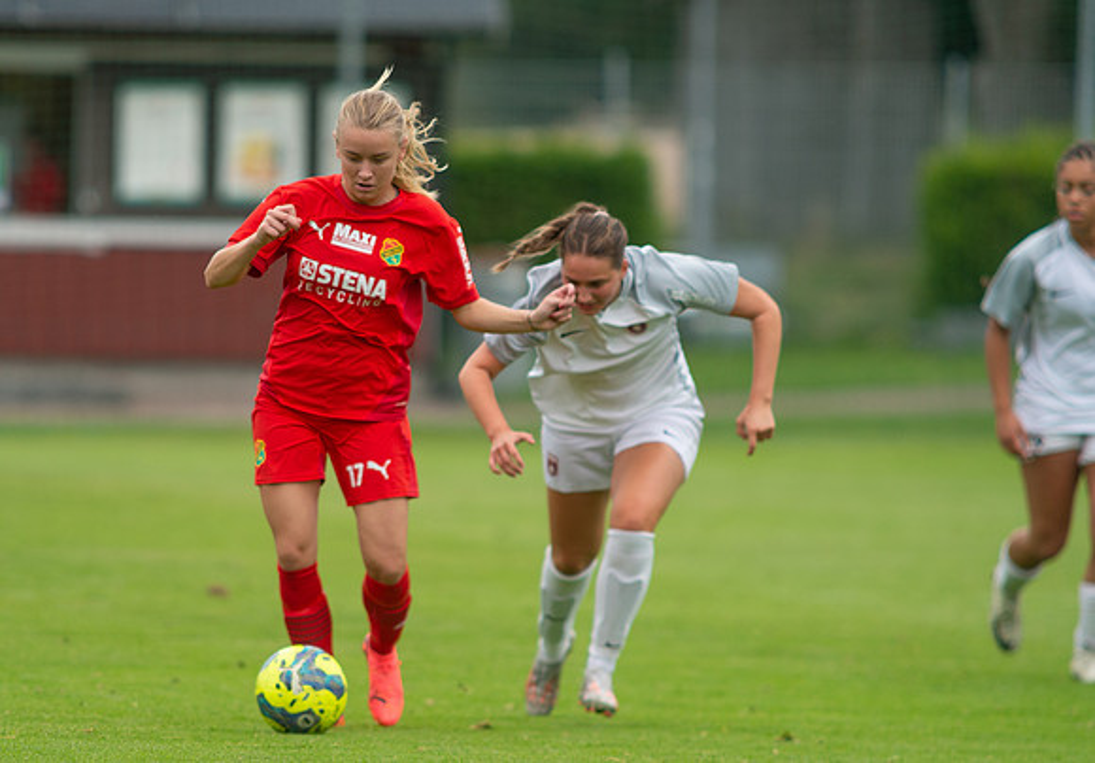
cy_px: 397
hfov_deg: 3.6
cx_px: 366
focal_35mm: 557
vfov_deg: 2.5
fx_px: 17188
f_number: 4
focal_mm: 420
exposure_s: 1/1250
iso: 500
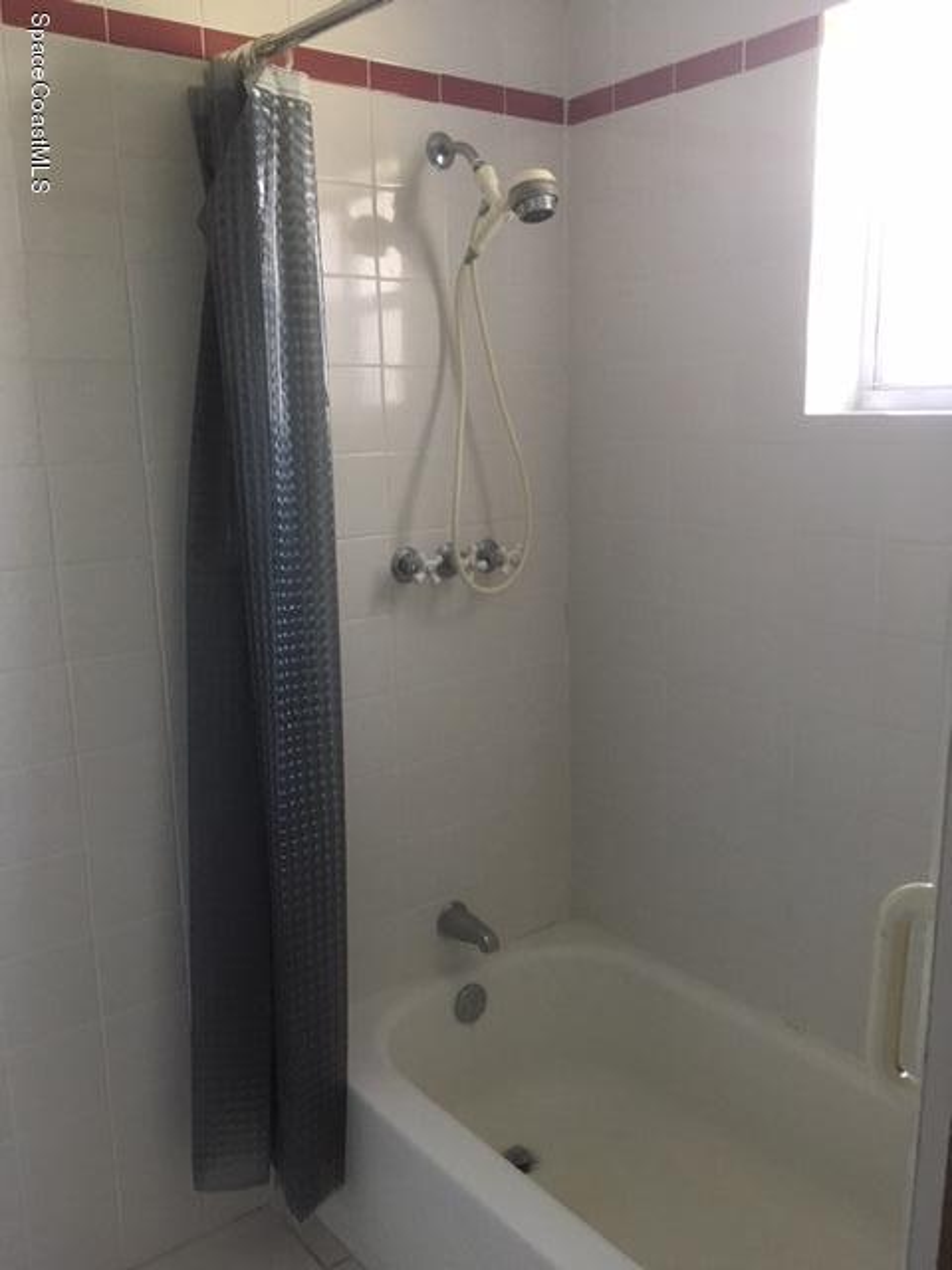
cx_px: 476
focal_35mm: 29
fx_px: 1063
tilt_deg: -10.2
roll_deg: +1.2
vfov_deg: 61.7
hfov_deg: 48.2
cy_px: 635
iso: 200
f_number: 2.2
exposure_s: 1/30
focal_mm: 4.15
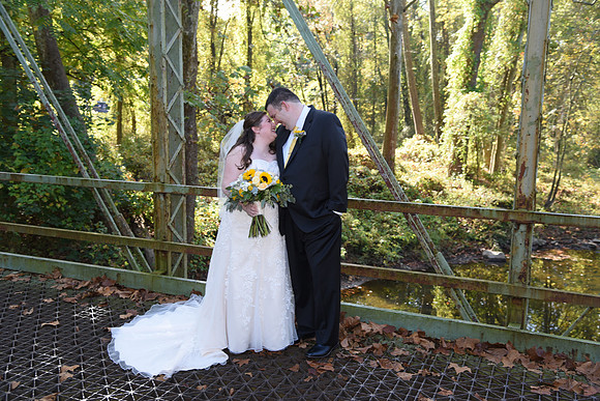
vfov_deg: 37.9
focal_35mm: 35
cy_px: 200
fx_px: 583
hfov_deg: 54.4
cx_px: 300
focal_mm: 35
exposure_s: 1/200
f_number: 4.5
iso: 400
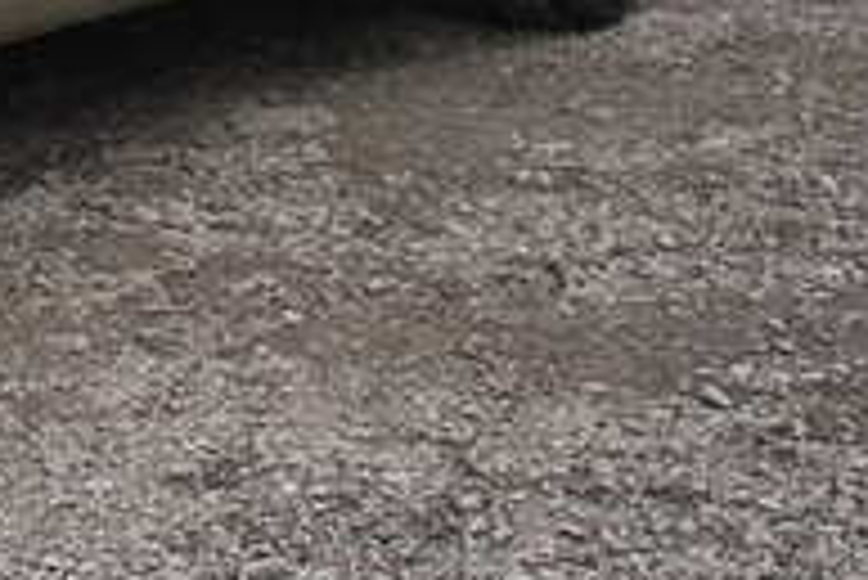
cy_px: -306
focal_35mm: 113
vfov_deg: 11.6
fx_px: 2727
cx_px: -558
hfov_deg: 16.0
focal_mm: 22
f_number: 5.6
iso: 200
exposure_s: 1/125
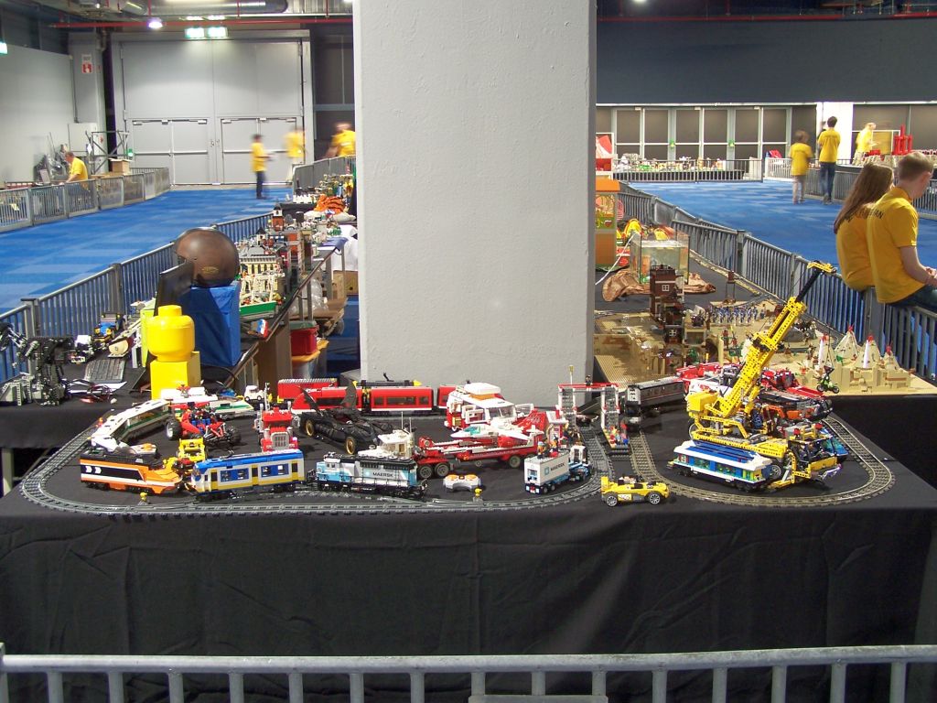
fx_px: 1164
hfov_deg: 43.9
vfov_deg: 33.6
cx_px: 468
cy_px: 352
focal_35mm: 43
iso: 80
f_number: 2.9
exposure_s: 1/2
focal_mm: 7.1
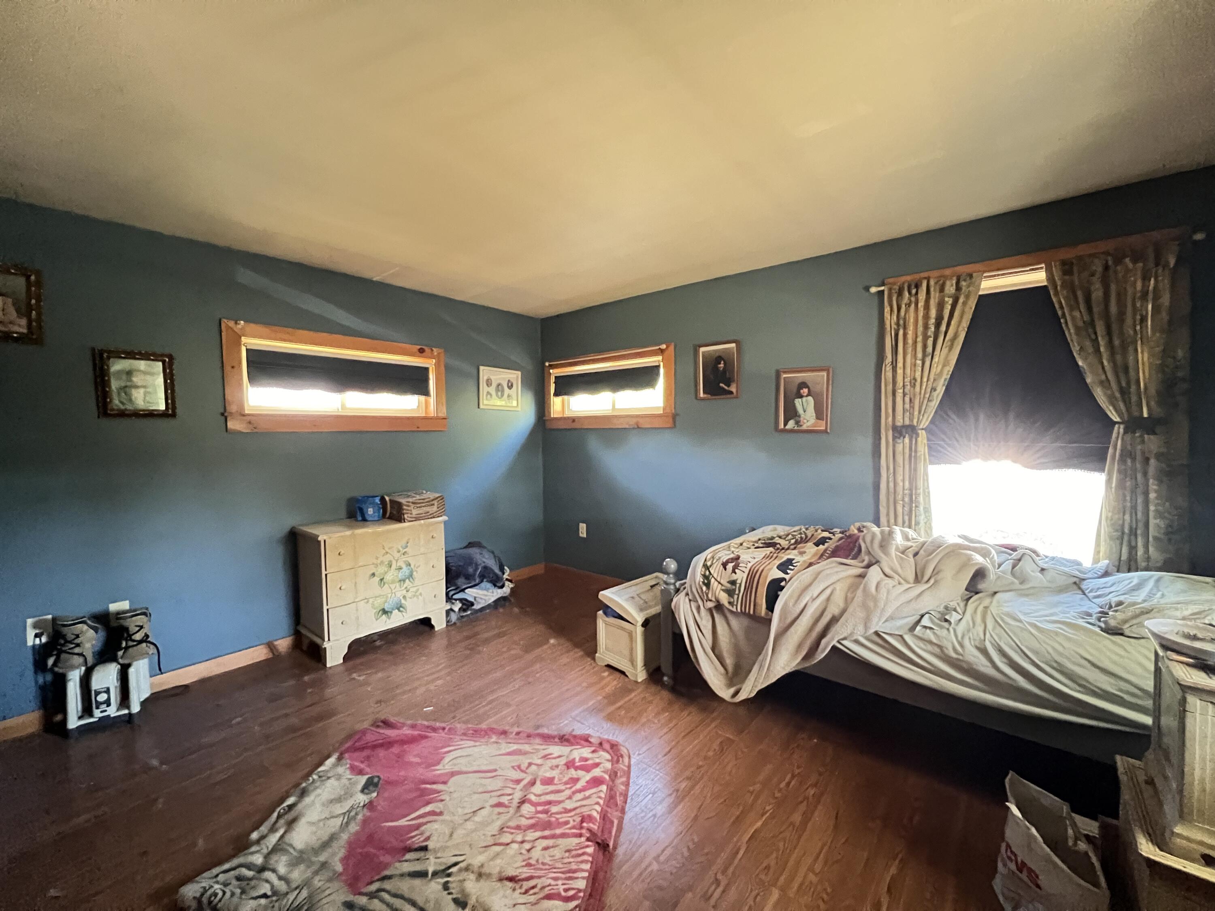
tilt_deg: -3.4
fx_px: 456
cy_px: 456
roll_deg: +0.1
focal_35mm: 13
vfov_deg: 89.9
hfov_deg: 106.2
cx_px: 608
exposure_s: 1/30
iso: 1600
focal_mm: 1.57
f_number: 1.8
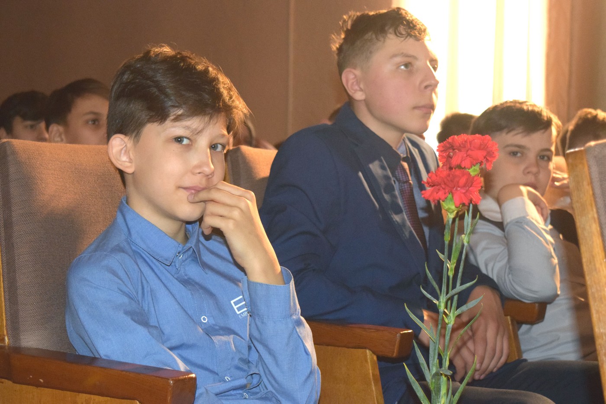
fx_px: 1060
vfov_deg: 21.6
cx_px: 303
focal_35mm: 63
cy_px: 202
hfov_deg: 31.9
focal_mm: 42
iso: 3200
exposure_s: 1/60
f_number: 5
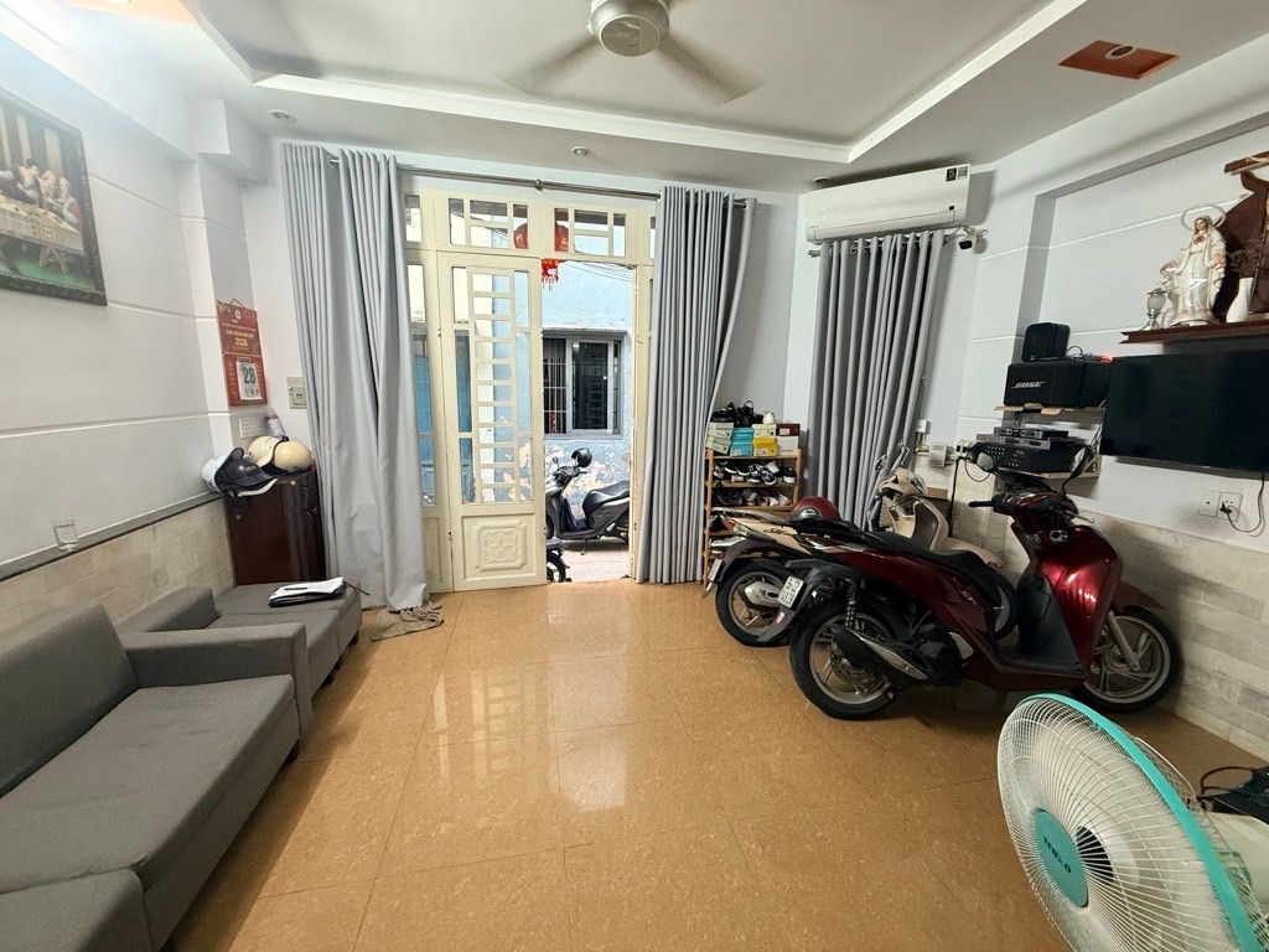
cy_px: 476
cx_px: 634
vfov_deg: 85.7
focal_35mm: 14
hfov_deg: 102.1
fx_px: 513
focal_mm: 2.22
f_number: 2.2
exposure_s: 1/50
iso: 320
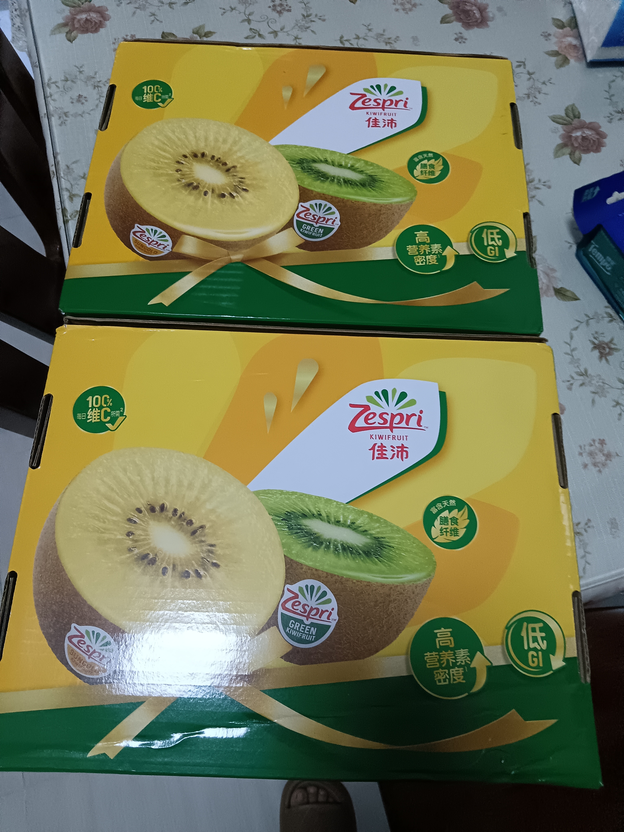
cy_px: 416
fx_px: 601
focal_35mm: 25
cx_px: 312
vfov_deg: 69.4
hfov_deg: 54.9
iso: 3215
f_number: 1.8
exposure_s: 1/100
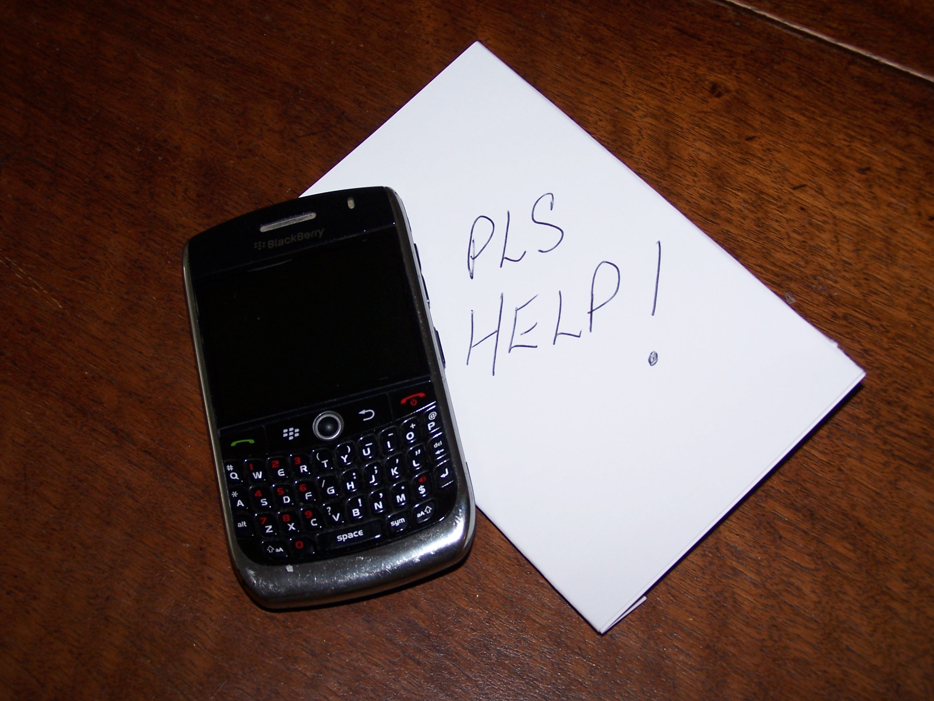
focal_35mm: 56
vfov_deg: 26.1
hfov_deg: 34.3
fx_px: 1511
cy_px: 350
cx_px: 467
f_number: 3.1
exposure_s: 1/60
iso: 80
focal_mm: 9.3
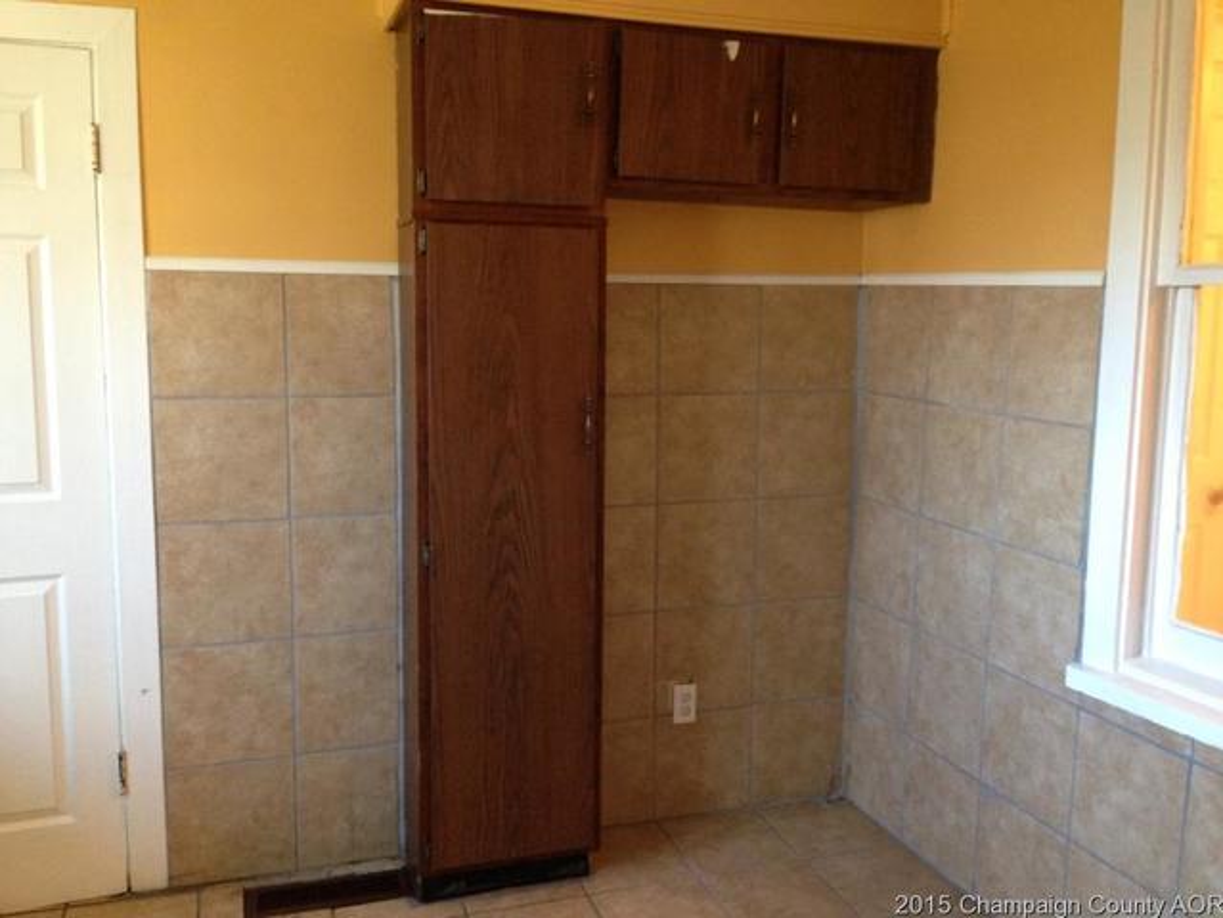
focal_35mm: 33
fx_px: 1167
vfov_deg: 43.0
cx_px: 612
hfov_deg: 55.3
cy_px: 459
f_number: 2.4
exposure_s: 1/20
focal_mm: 4.12
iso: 320
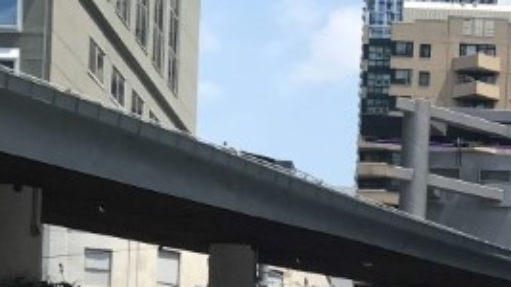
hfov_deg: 18.1
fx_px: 1585
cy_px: 488
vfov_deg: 9.9
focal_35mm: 117
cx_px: 436
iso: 20
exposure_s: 1/1800
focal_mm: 3.99
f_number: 1.8
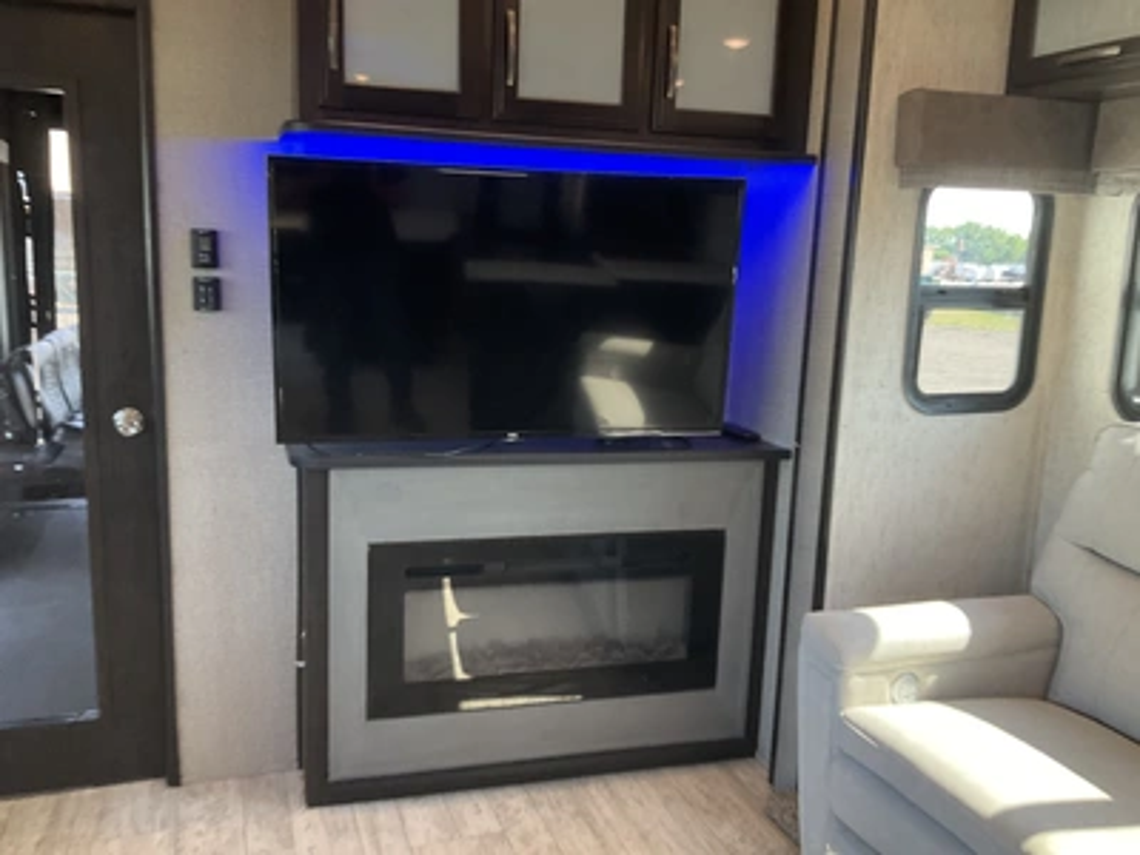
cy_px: 428
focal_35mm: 29
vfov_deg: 48.2
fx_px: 955
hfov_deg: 61.7
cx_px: 570
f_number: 1.8
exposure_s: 1/50
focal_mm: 3
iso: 80
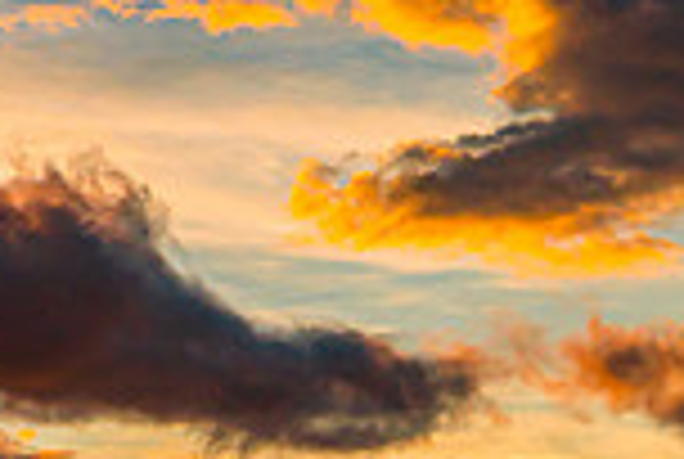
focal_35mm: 160
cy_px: 862
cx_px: 302
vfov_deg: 8.3
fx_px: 3046
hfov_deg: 12.8
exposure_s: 1/400
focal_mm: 28
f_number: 13
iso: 100
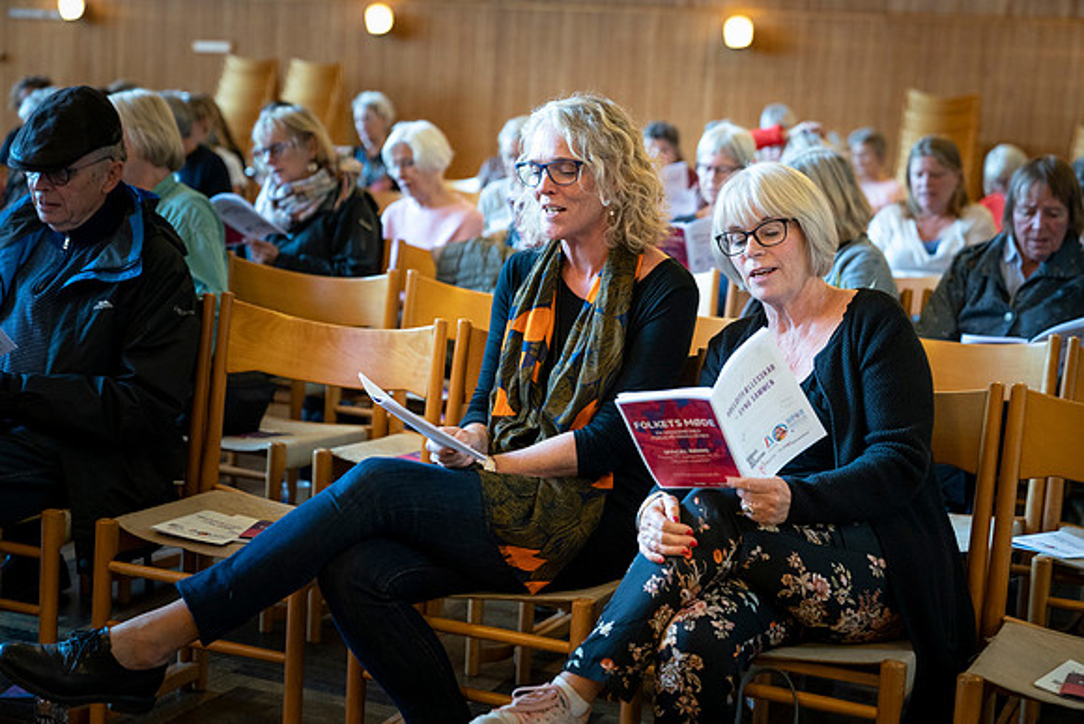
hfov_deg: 34.5
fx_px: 1747
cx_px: 542
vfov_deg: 23.4
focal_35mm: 58
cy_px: 362
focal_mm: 58
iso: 6400
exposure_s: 1/250
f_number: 2.8
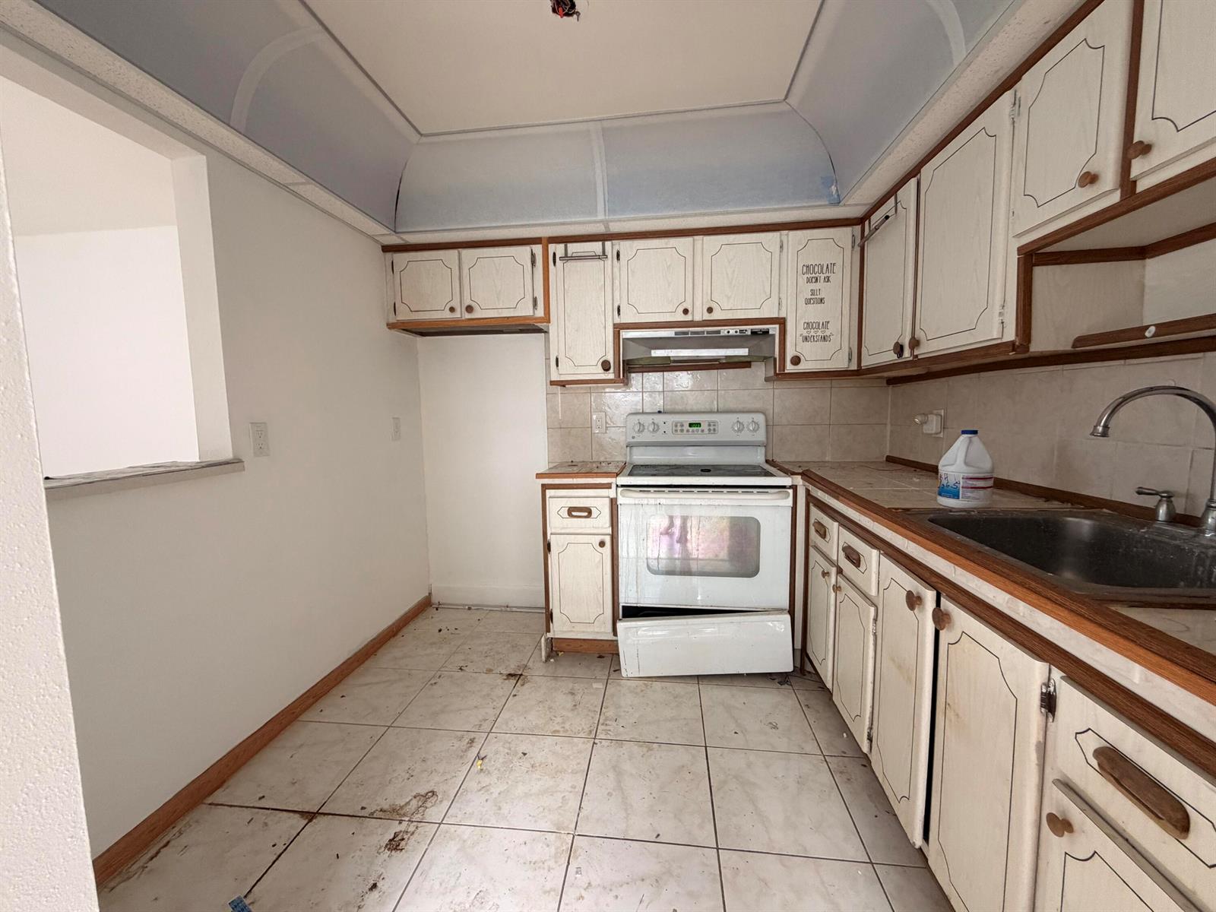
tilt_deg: -6.1
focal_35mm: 14
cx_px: 608
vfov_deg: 85.7
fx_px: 492
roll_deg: +1.3
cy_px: 456
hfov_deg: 102.1
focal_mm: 2.22
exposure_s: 1/102
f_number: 2.2
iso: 320
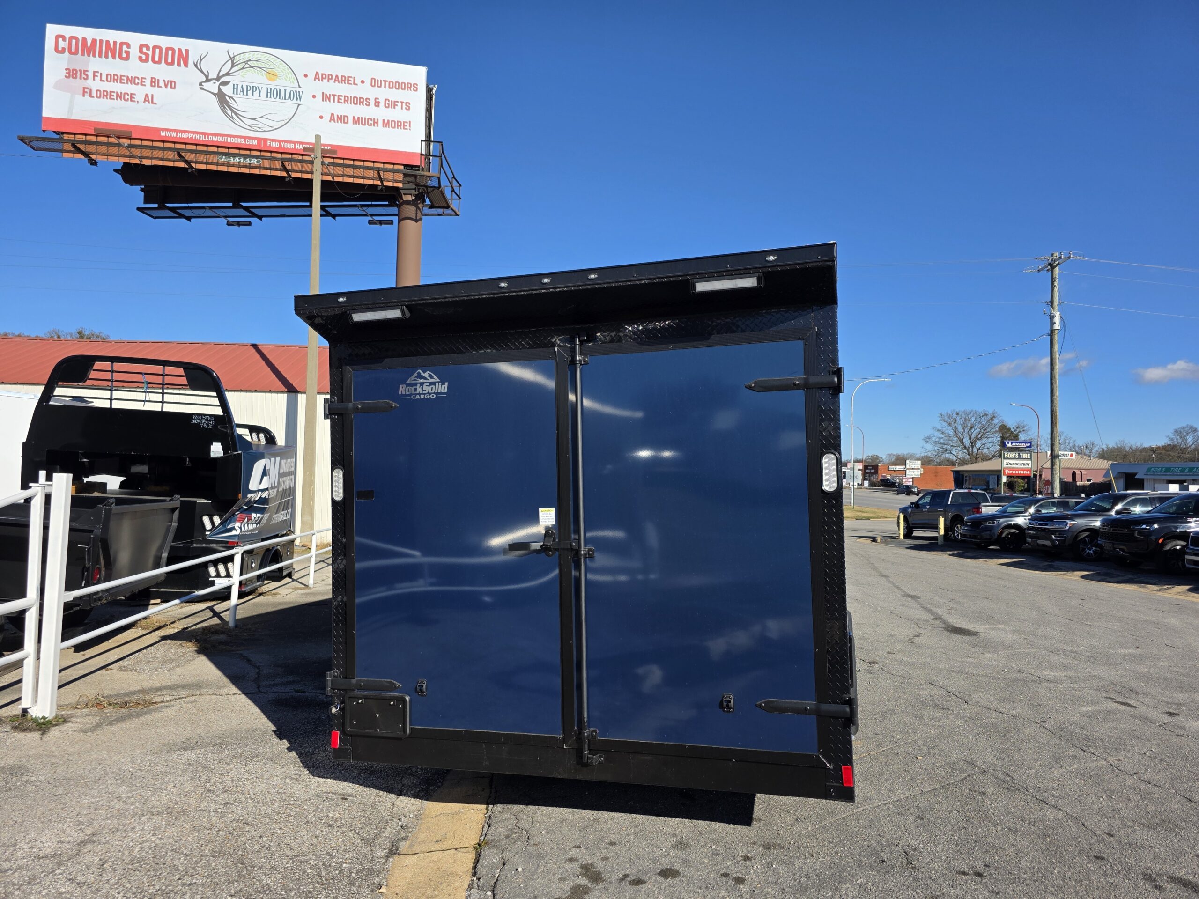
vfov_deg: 58.9
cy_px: 450
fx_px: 797
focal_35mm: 23
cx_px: 600
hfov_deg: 73.9
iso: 80
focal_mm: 6.3
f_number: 1.7
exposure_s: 1/6355
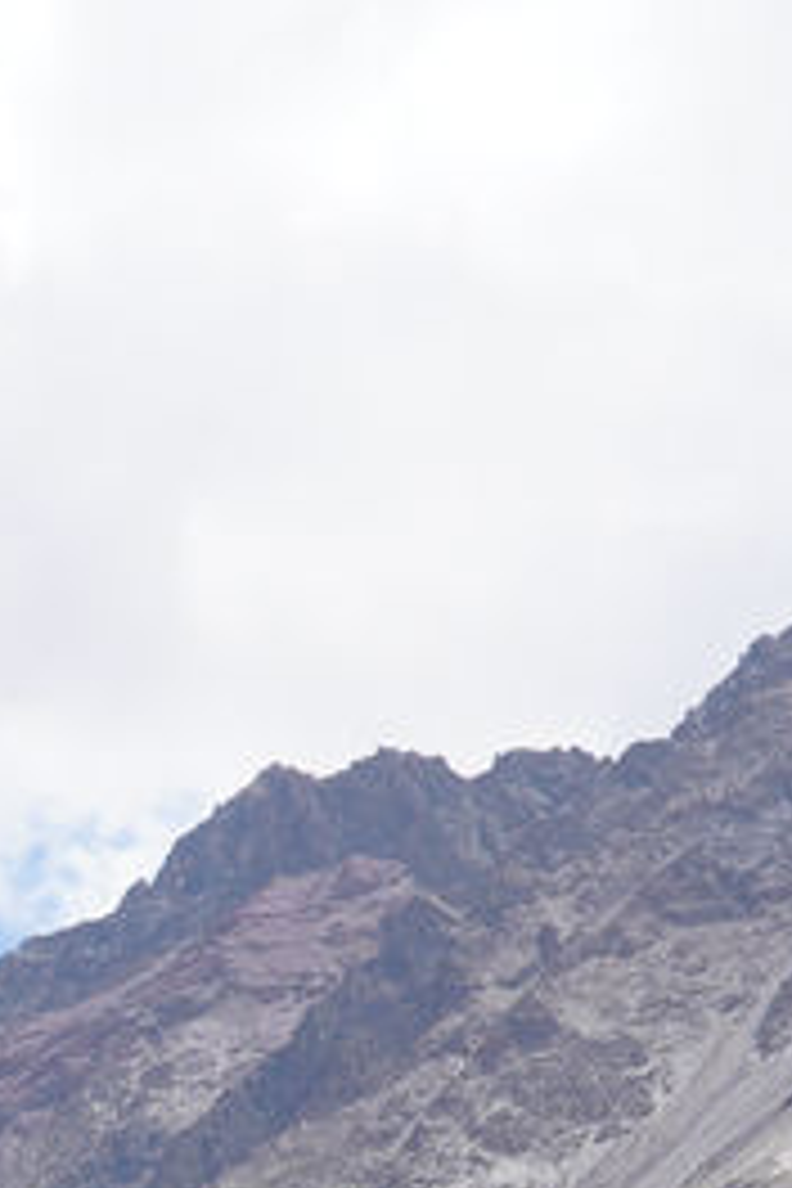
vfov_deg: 8.4
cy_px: 1676
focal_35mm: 242
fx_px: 7985
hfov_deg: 5.0
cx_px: -2610
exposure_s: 1/160
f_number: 10
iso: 100
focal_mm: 40
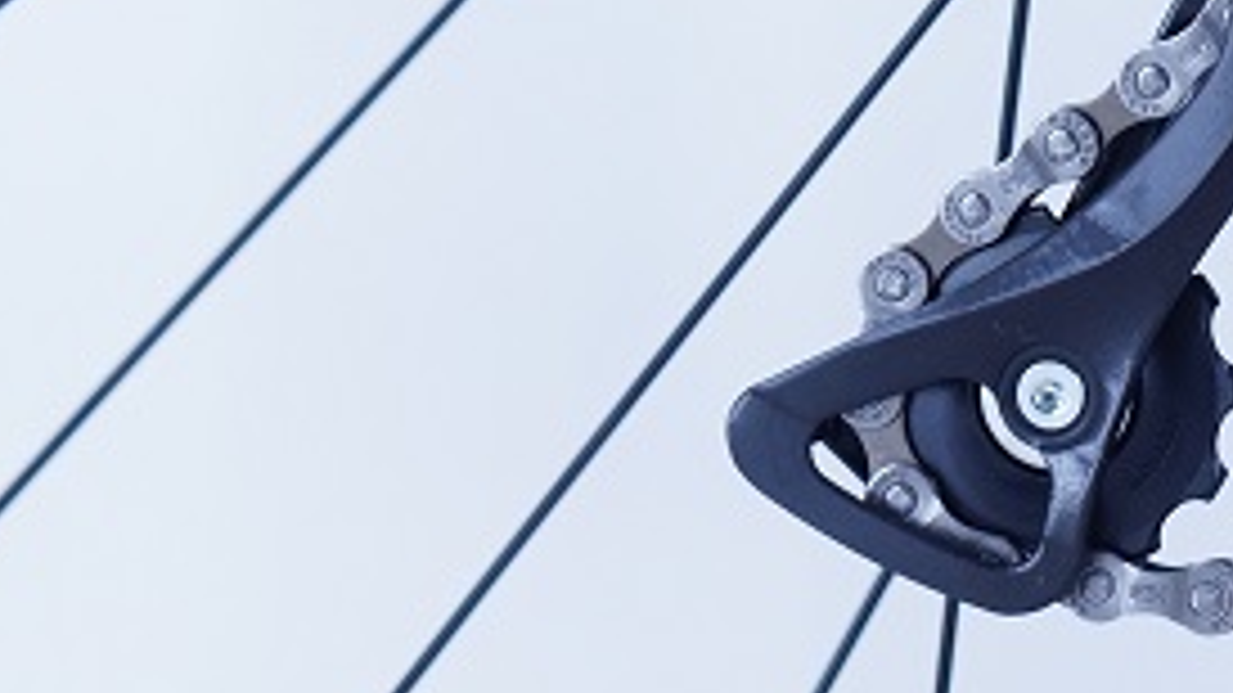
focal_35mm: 391
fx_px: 12766
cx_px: 981
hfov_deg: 5.5
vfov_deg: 3.1
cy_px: -146
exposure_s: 1/60
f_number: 5.6
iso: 400
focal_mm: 85
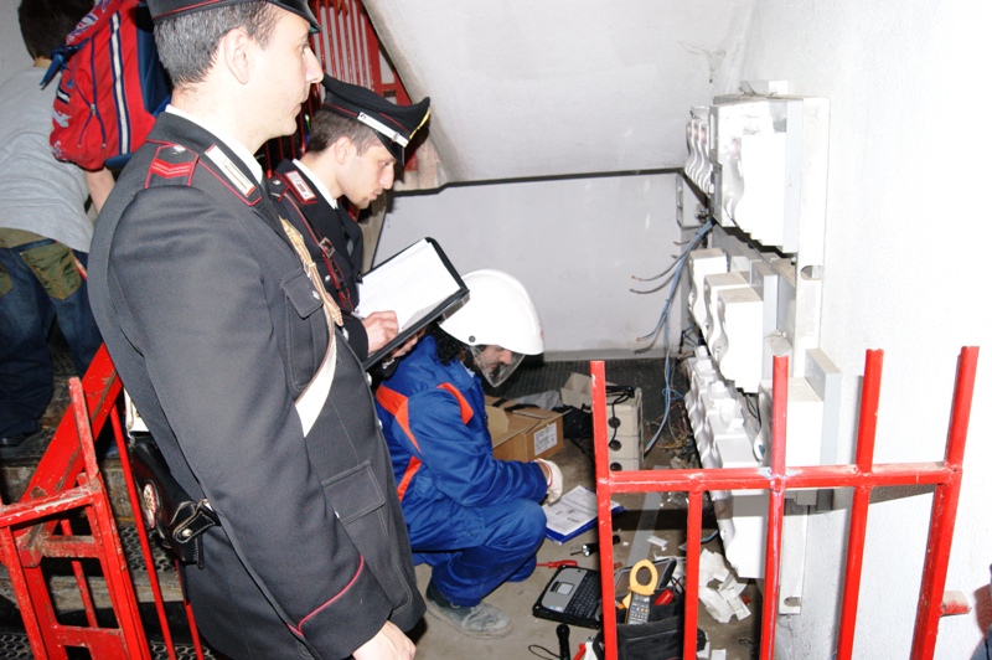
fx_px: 743
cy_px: 330
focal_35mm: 27
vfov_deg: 47.9
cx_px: 496
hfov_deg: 67.4
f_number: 5.6
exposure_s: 1/60
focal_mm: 18
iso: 400
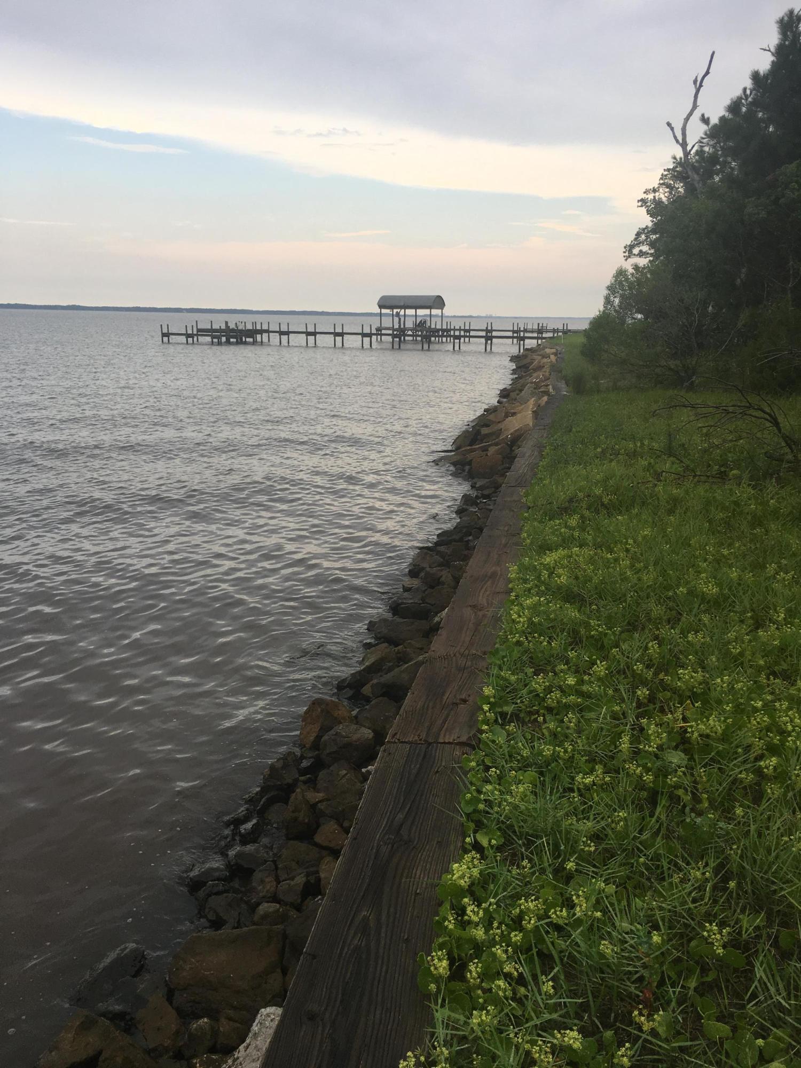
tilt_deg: -13.2
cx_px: 400
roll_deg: -1.4
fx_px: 895
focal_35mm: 29
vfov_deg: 61.7
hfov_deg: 48.2
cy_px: 534
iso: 25
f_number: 2.2
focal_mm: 4.15
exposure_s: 1/388
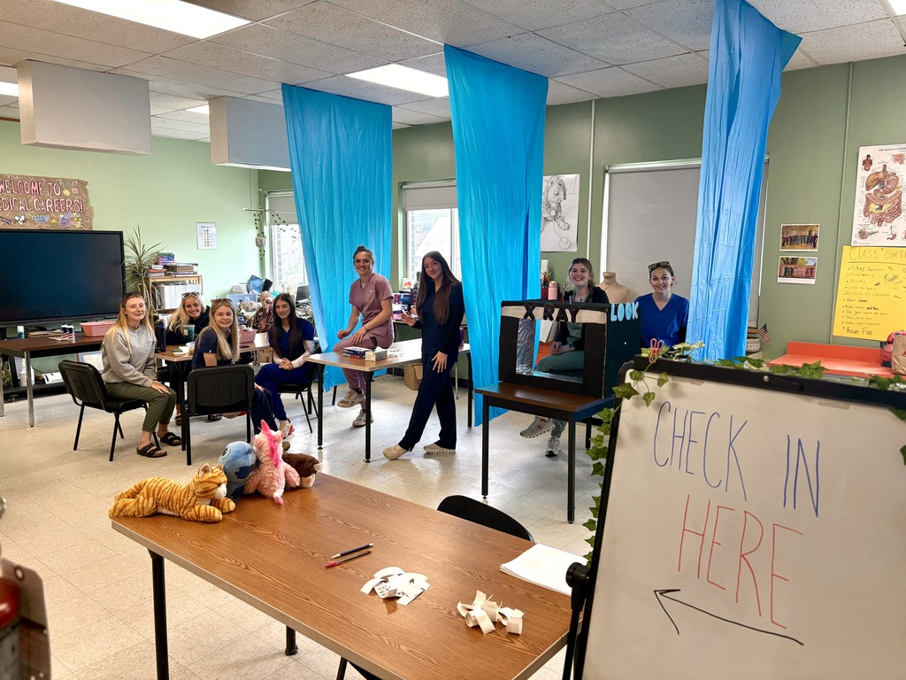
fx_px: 680
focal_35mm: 26
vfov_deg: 53.1
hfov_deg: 67.3
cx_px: 453
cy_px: 340
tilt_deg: -5.8
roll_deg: -0.6
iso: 125
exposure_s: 1/206
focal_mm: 5.96
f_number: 1.6
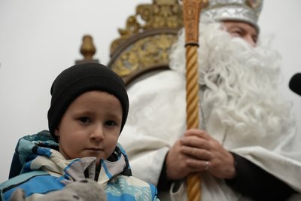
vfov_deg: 21.9
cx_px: 150
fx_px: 519
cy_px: 100
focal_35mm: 62
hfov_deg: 32.4
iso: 4000
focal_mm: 62
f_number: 4
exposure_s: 1/160
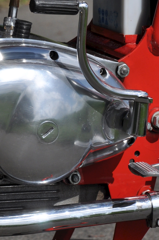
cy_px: -6
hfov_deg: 4.1
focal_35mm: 334
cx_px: -13
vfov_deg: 6.2
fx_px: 2222
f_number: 10
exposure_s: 1/1600
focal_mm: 85
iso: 200
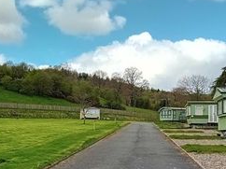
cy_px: 102
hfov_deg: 42.4
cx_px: 54
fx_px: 280
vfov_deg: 33.4
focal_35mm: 43
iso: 125
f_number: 1.8
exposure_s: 1/500
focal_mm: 3.98
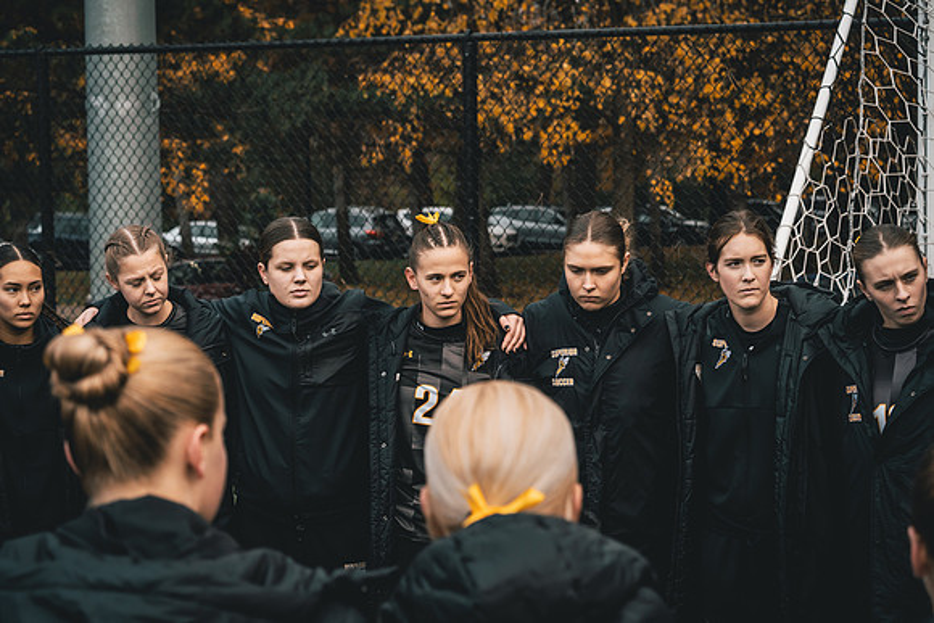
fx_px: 2076
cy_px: 312
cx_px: 467
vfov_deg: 17.1
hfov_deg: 25.4
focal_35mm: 80
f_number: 6.3
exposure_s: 1/1000
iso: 800
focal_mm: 80
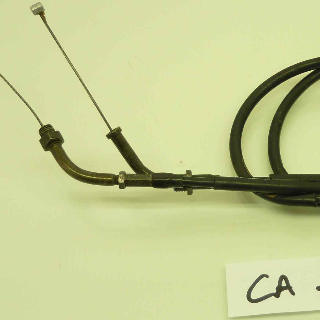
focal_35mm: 57
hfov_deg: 29.6
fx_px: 596
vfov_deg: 30.0
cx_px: 234
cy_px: 149
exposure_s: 1/30
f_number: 3.3
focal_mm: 4.4
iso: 80
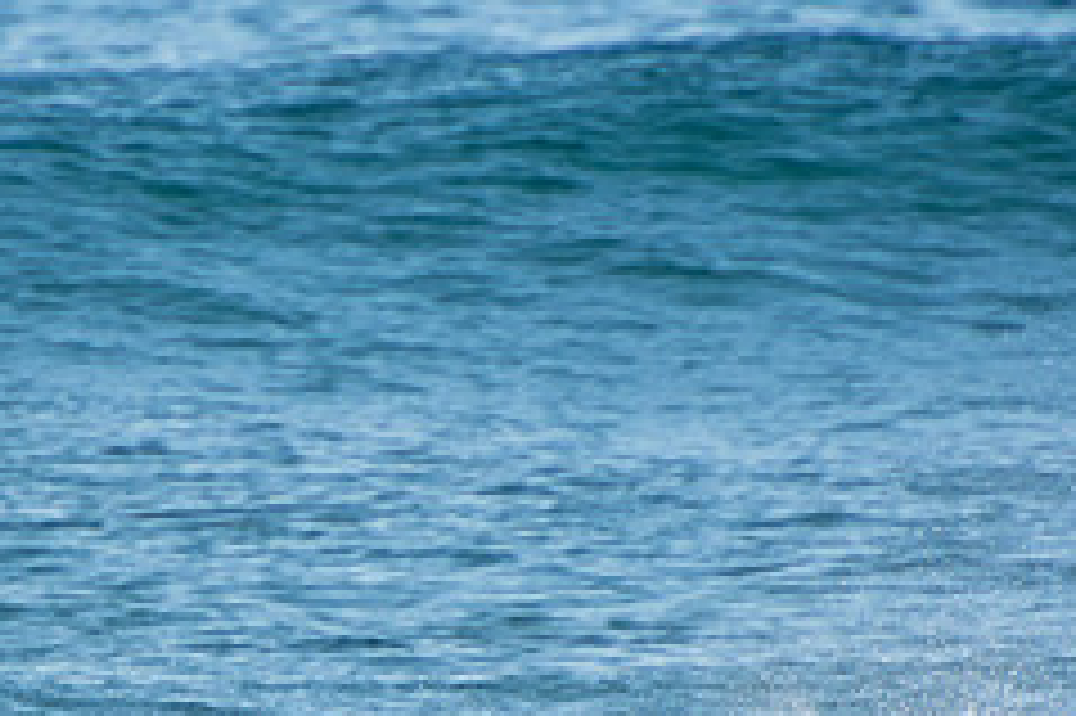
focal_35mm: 1457
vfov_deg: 0.9
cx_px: 171
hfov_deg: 1.4
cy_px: 786
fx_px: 43517
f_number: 5.6
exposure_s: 1/1000
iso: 360
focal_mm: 400
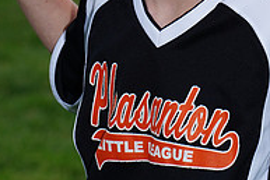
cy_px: -83
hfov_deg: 3.6
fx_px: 4256
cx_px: 252
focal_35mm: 567
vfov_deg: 2.4
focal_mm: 189
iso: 200
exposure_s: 1/200
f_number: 8
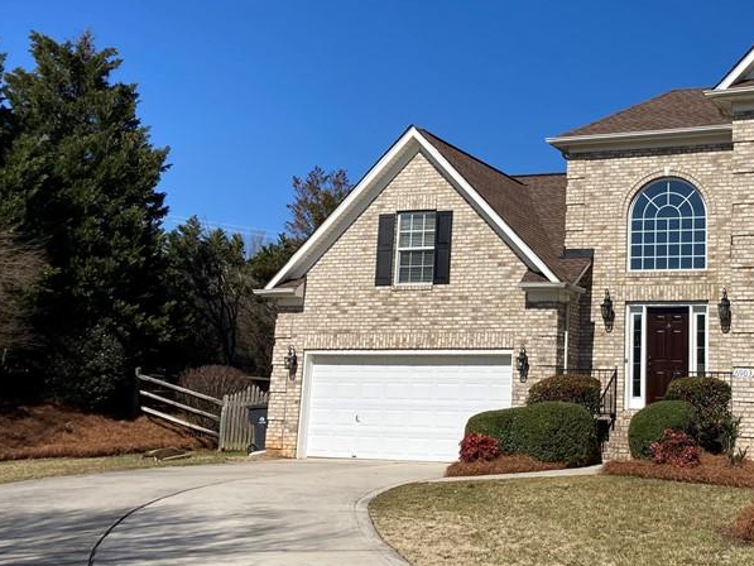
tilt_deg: +9.9
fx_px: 1046
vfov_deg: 30.2
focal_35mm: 48
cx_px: 590
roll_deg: -1.8
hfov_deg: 38.3
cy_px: 225
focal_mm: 3.99
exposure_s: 1/3205
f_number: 1.8
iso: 20
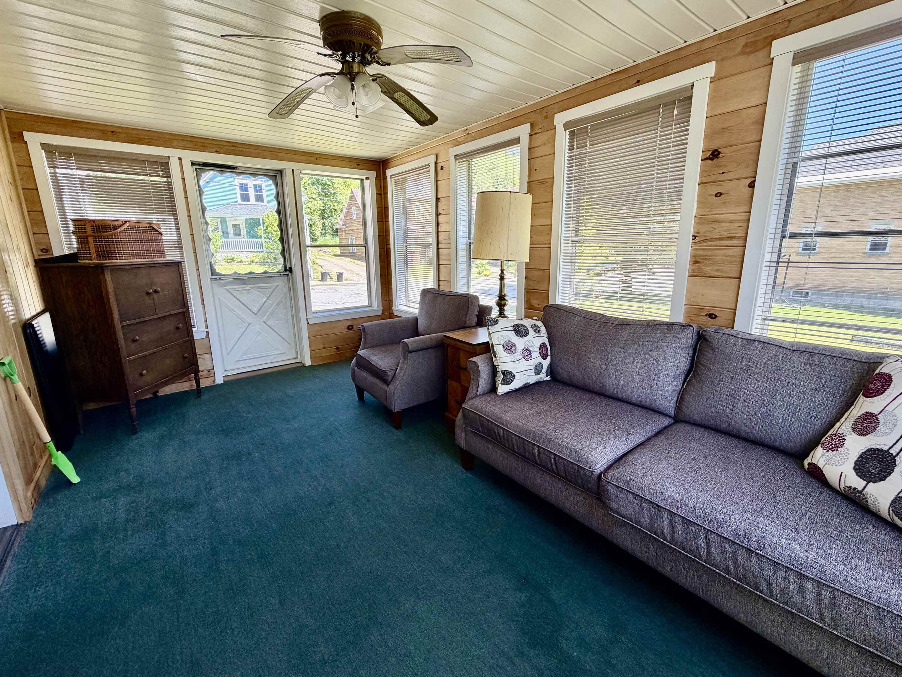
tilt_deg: -11.8
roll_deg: +0.8
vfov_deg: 81.7
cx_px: 452
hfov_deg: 98.2
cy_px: 331
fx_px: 391
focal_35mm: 15
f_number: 2.2
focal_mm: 2.22
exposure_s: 1/121
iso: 100
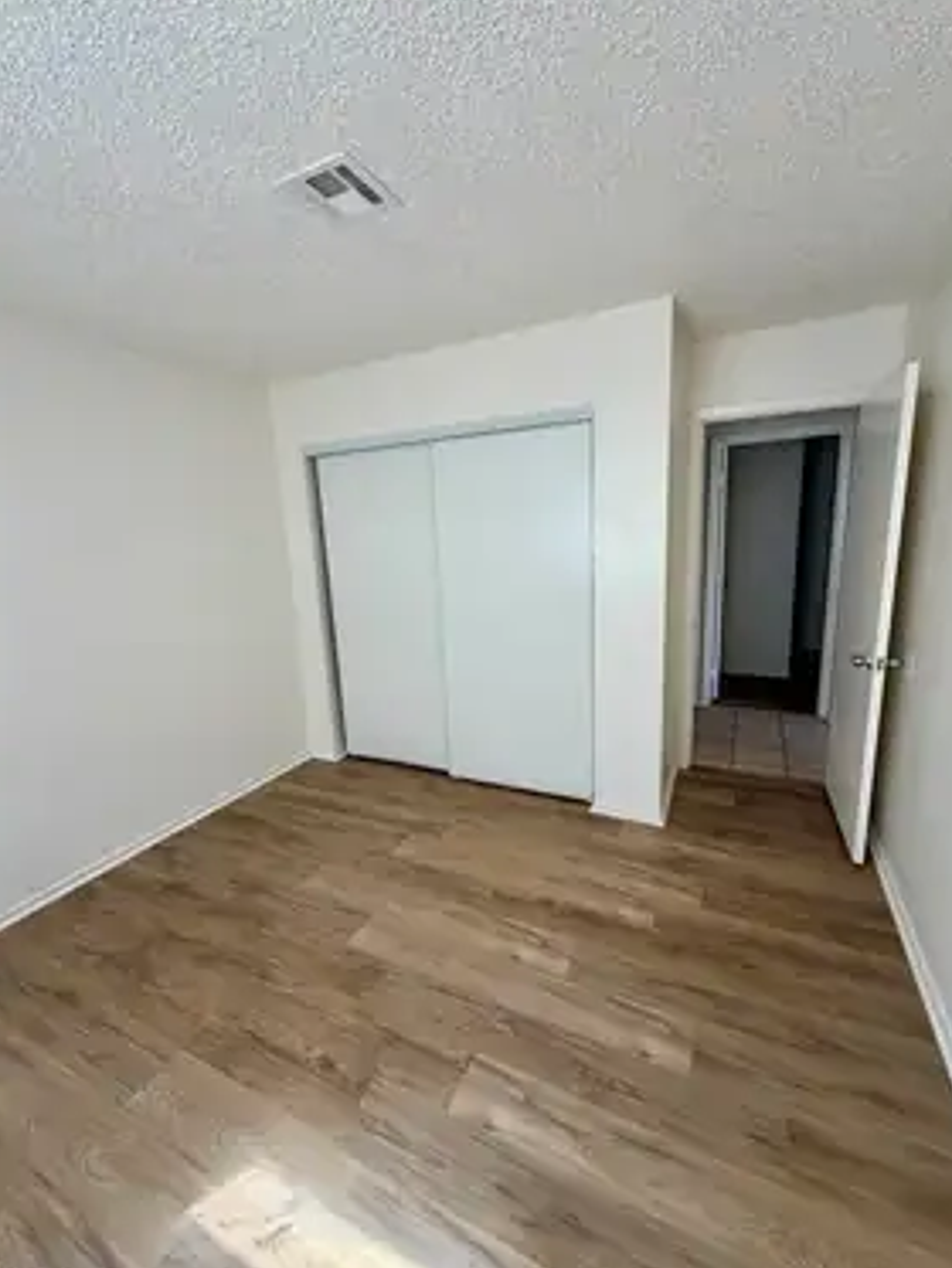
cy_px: 642
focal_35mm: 15
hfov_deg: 81.8
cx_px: 476
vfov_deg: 98.1
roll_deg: +3.7
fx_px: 550
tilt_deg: -9.9
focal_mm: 2.22
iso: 40
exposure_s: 1/135
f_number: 2.2
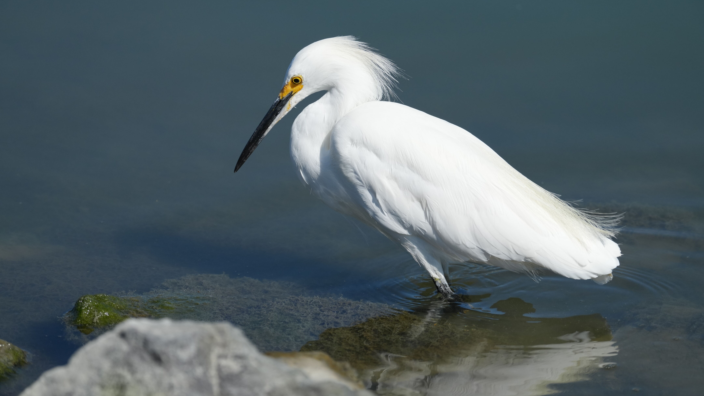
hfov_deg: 3.7
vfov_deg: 2.1
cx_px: 352
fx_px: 10957
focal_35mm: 587
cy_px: 197
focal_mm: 560
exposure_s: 1/2500
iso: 500
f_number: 6.3
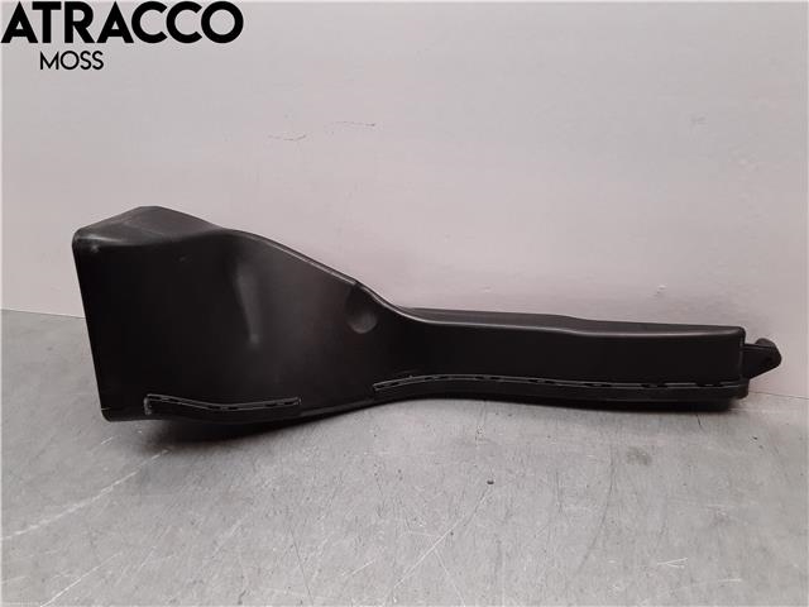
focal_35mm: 28
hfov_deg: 63.4
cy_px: 304
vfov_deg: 49.7
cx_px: 404
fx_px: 654
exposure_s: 1/100
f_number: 1.9
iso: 64
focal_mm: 2.91
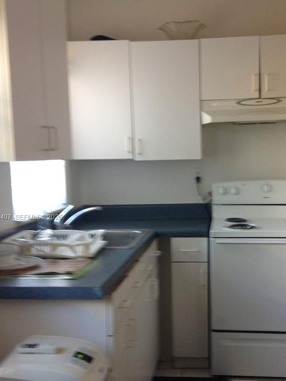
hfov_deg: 30.1
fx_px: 529
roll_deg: +0.3
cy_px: 218
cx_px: 184
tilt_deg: -7.7
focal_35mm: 48
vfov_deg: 39.6
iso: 64
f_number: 2.4
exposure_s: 1/20
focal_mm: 4.12
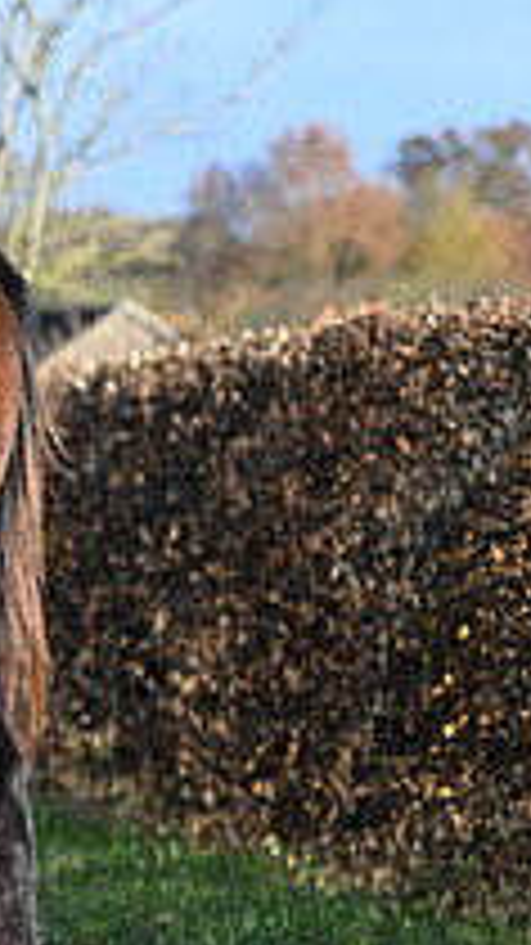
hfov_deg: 3.6
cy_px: 502
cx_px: -603
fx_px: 8417
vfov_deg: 6.4
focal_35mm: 336
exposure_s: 1/1000
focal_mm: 116
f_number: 4.5
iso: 320
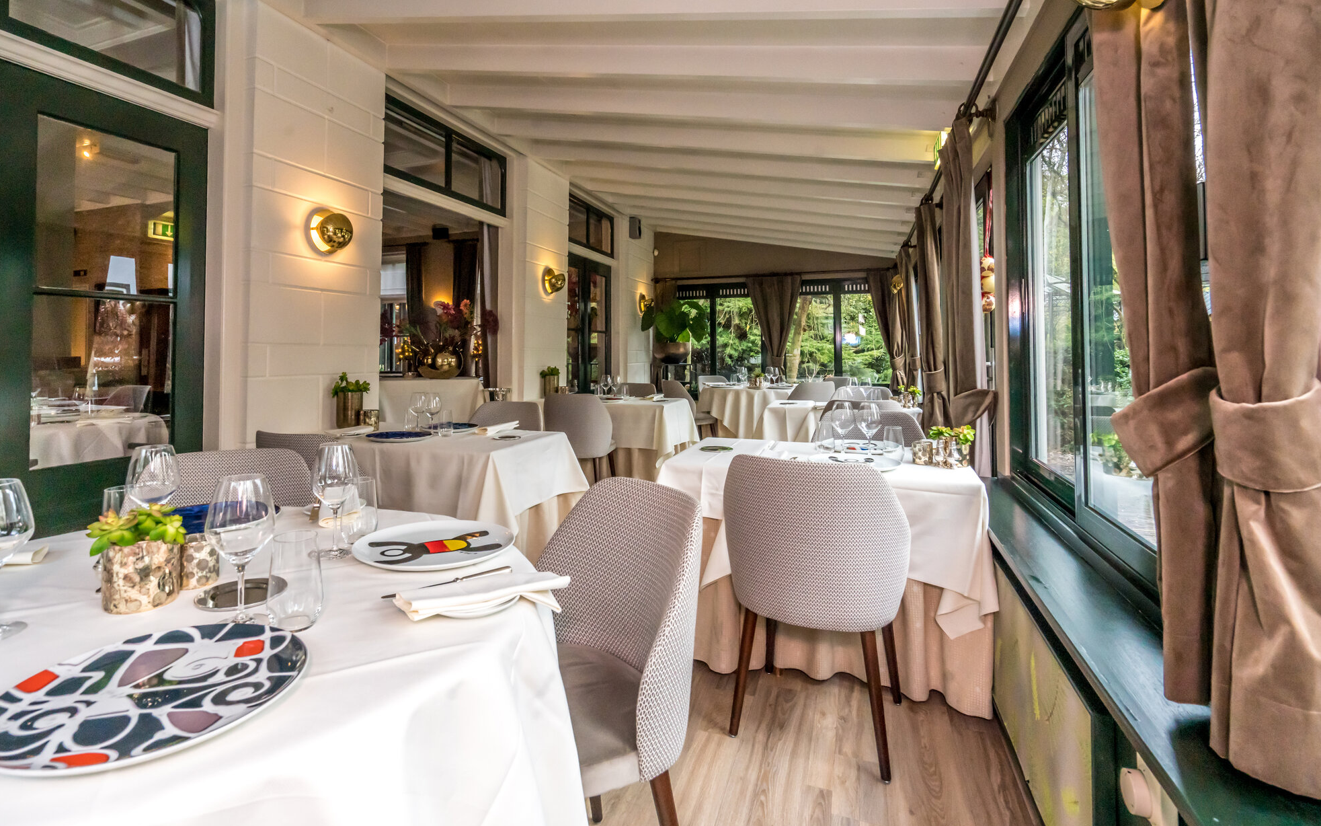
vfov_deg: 67.9
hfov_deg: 94.4
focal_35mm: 17
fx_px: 612
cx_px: 655
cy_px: 389
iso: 4000
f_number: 10
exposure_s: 1/160
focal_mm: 16
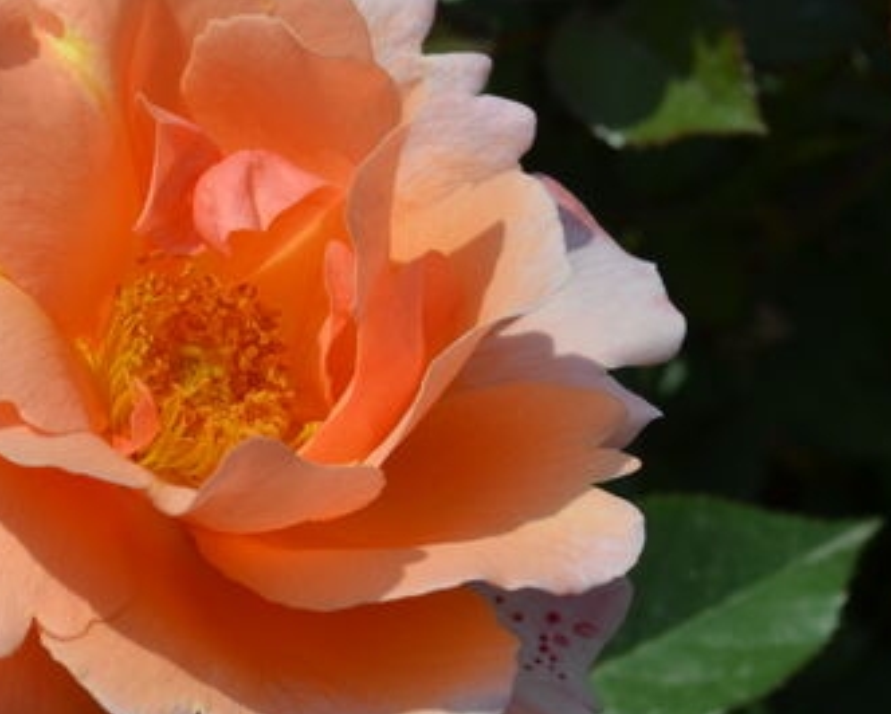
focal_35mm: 156
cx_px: 239
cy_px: 302
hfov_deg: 12.3
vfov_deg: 9.9
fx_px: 4116
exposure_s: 1/400
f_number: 10
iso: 100
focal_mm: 46
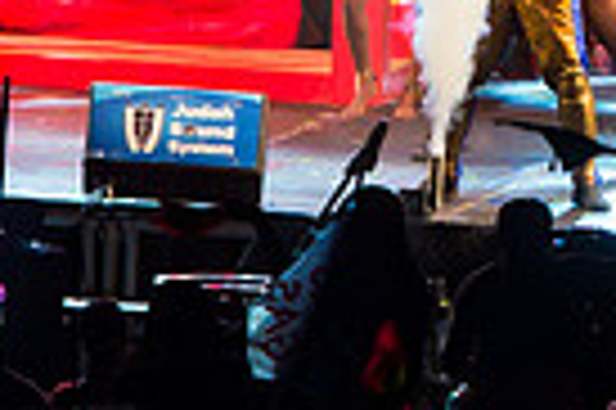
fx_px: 13348
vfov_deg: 1.8
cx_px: 647
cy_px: -288
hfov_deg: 2.6
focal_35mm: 781
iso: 3200
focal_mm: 185
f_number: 5.6
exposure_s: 1/200
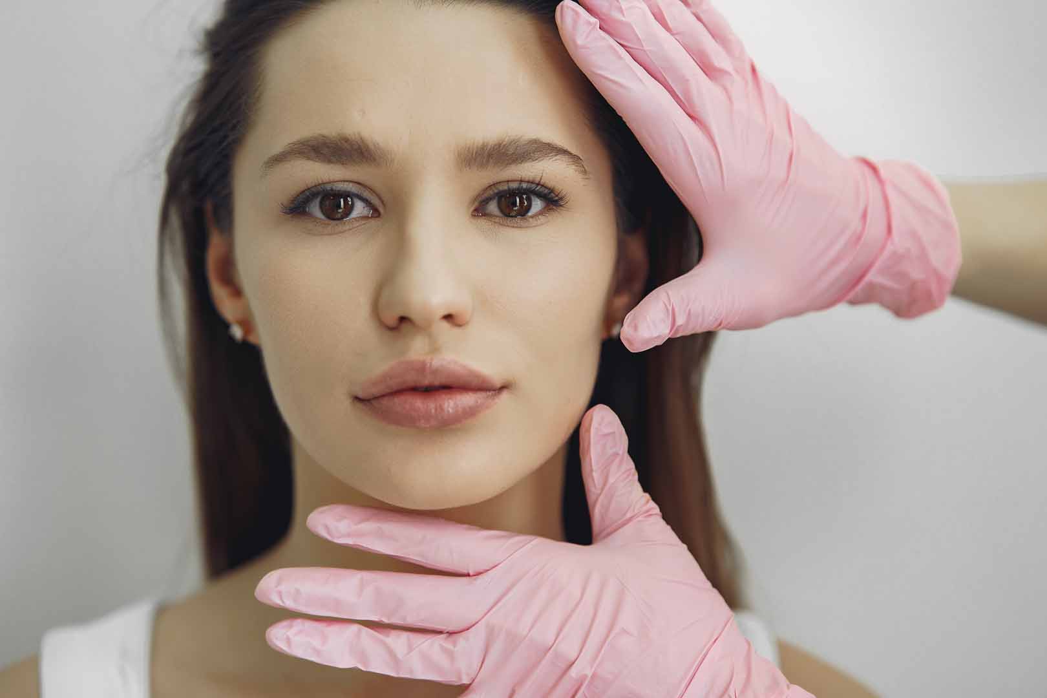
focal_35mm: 85
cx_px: 524
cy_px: 349
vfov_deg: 16.1
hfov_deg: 23.9
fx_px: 2472
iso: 160
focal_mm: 85
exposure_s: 1/250
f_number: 2.2
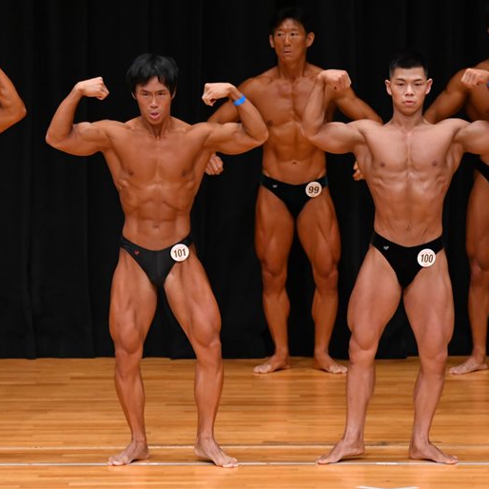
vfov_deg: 5.1
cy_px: 244
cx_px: 150
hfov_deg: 5.1
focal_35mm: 346
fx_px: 5530
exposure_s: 1/400
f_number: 5.6
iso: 3200
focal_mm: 180
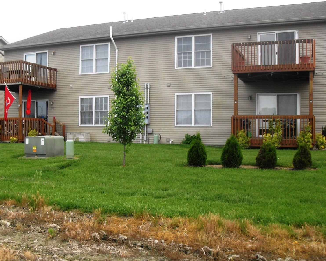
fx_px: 376
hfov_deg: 46.8
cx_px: 155
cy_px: 130
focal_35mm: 39
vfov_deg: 38.2
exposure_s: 1/60
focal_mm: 6.3
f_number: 8.9
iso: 80
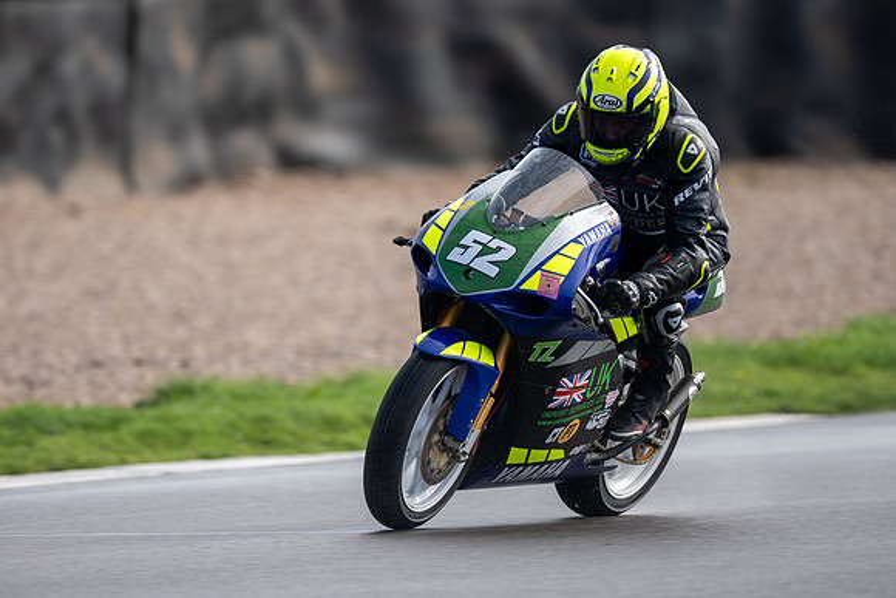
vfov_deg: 1.5
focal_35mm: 900
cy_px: 299
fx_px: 22404
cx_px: 448
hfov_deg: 2.3
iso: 80
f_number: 4
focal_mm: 600
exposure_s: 1/500
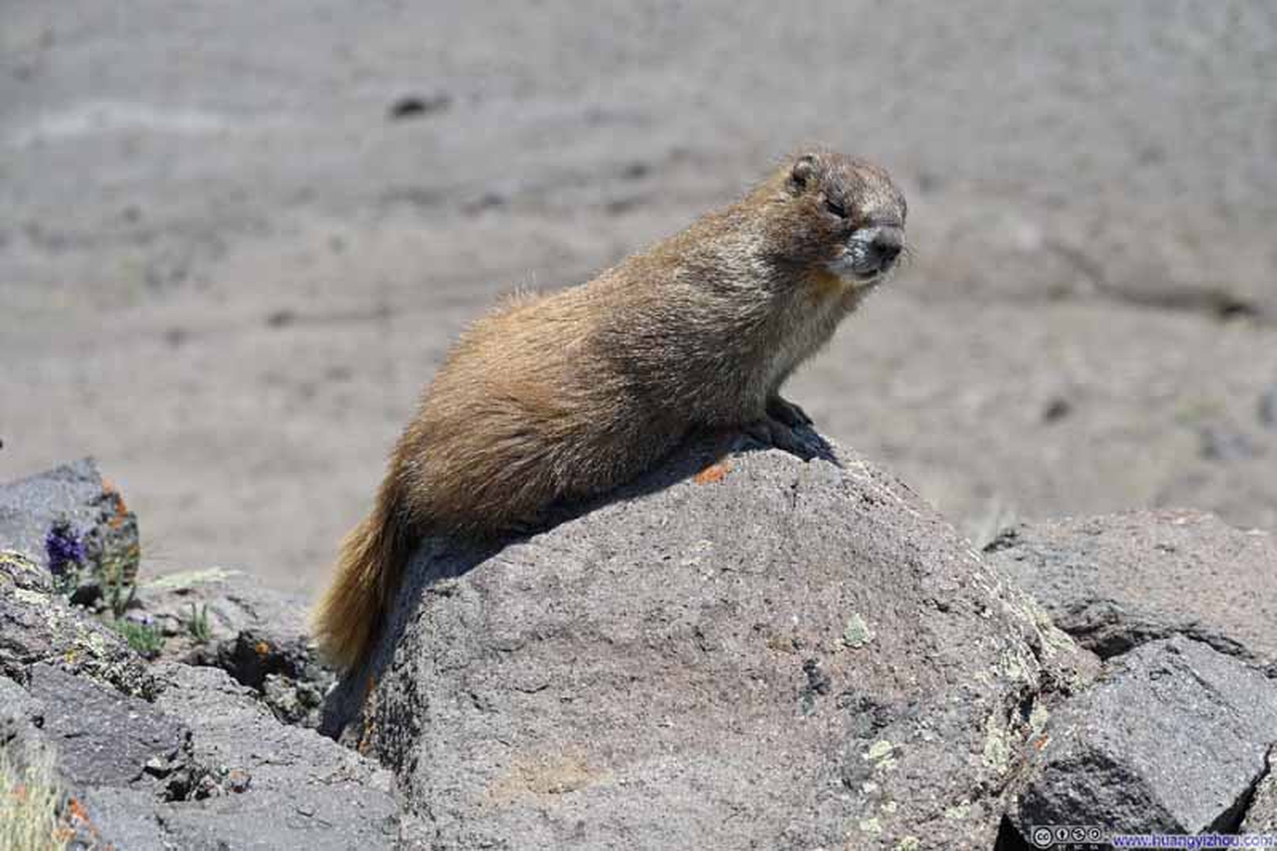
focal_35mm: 120
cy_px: 426
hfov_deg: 17.1
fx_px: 4256
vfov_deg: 11.4
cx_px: 638
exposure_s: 1/250
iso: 64
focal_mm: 120
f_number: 9
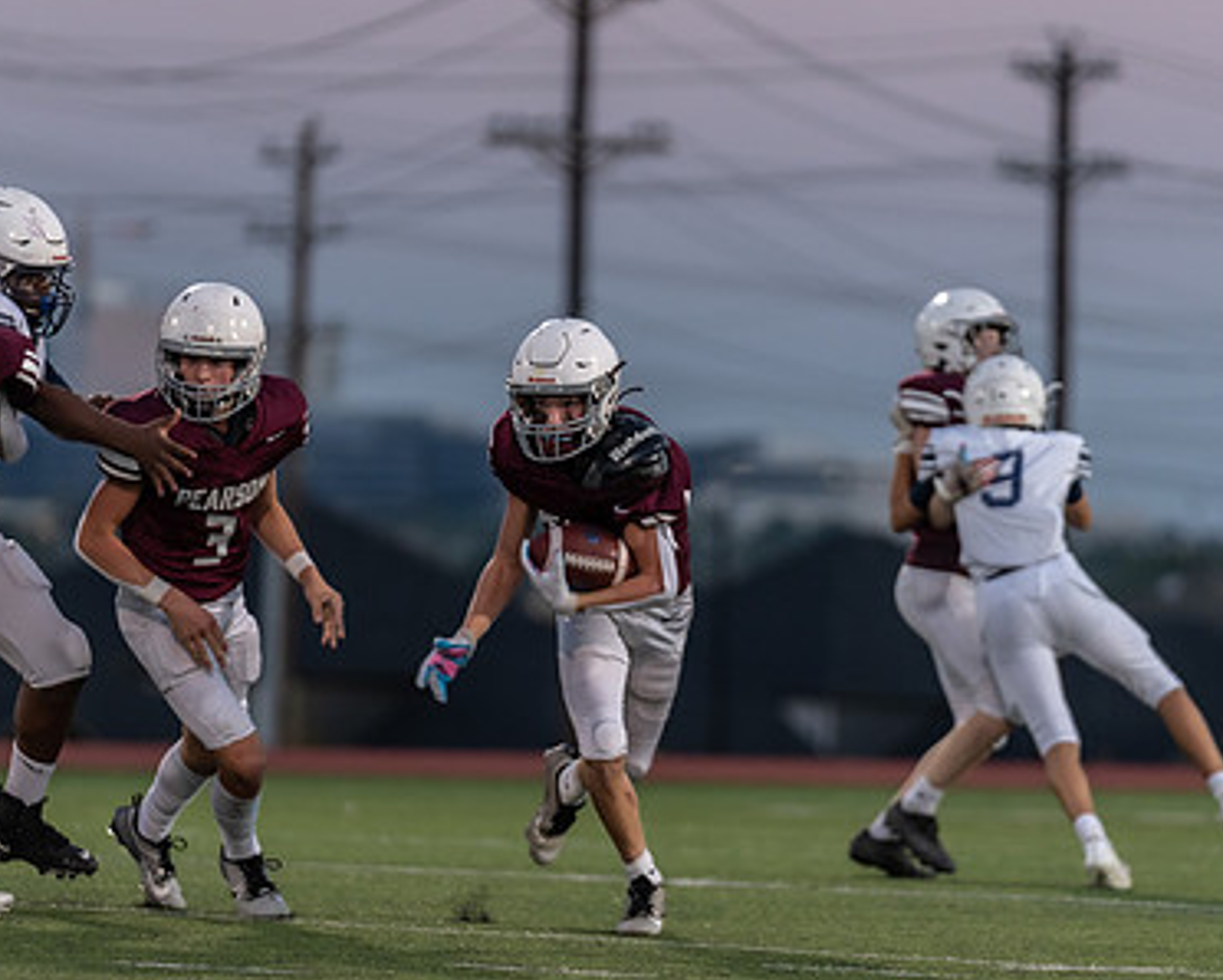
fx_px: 13146
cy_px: 567
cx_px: 529
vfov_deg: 4.3
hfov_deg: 5.3
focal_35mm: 363
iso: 800
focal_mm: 200
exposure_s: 1/640
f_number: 2.8
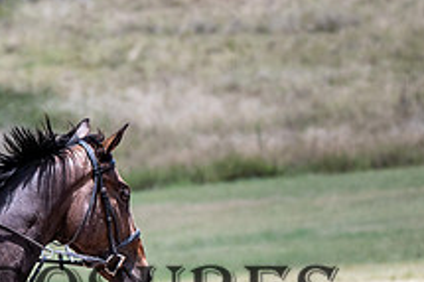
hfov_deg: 3.4
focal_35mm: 603
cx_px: -101
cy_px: 264
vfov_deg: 2.3
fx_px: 7096
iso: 500
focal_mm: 190
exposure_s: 1/2000
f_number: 5
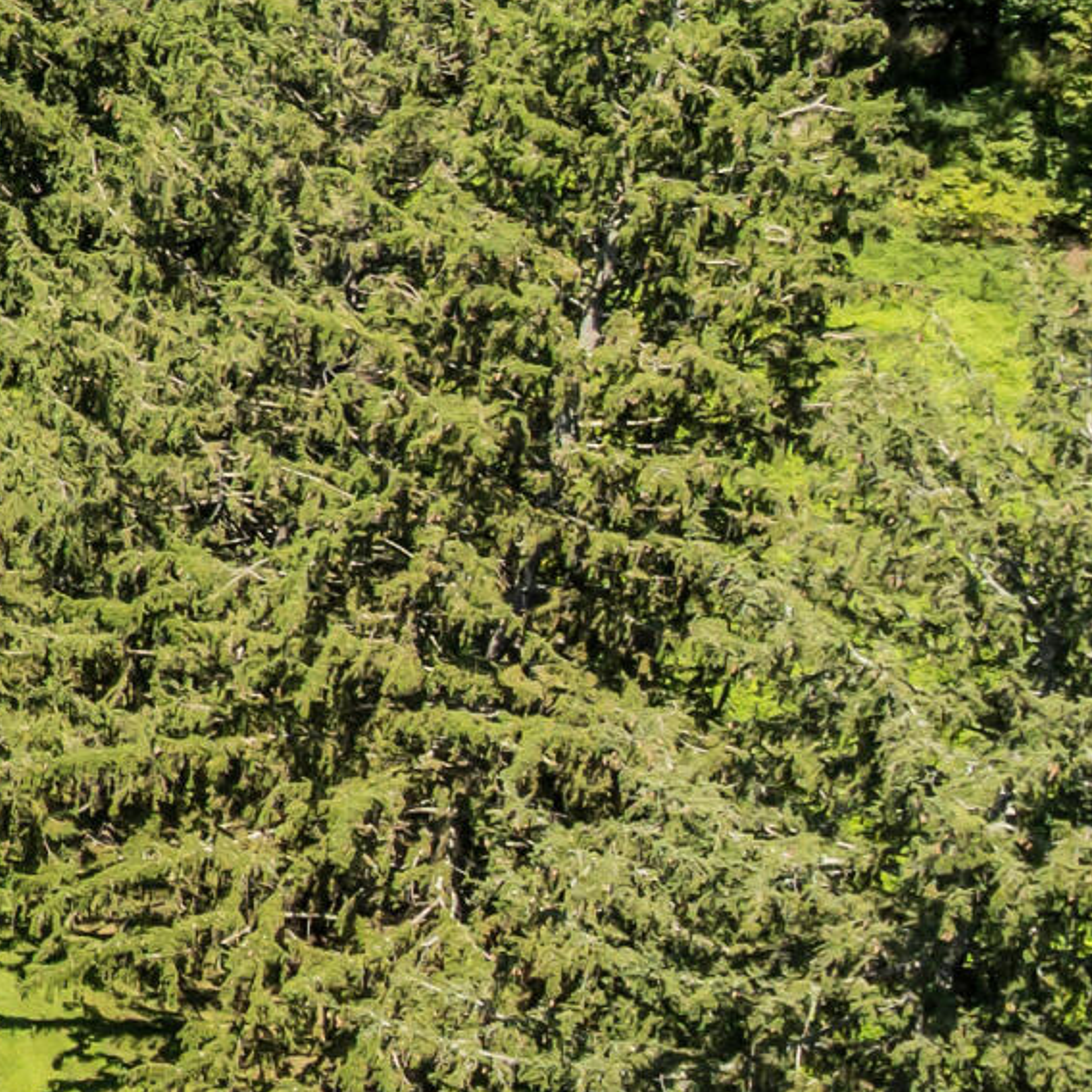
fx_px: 3997
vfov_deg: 15.4
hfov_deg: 11.7
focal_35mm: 112
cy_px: 198
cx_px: -1774
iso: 100
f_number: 2.8
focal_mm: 12.29
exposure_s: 1/1250
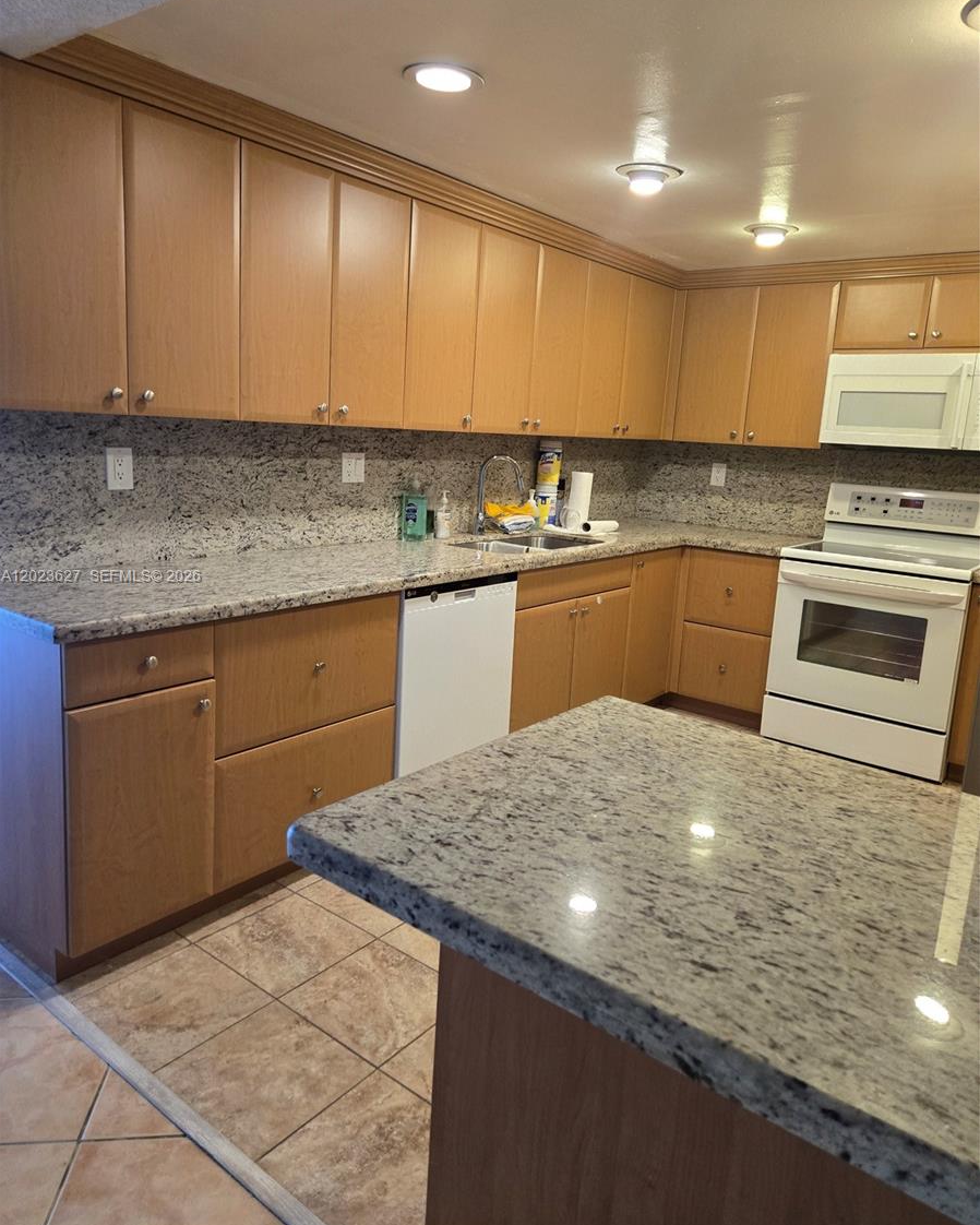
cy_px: 578
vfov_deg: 70.2
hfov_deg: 58.8
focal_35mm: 24
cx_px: 490
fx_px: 870
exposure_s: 1/120
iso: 400
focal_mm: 5.4
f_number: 1.8
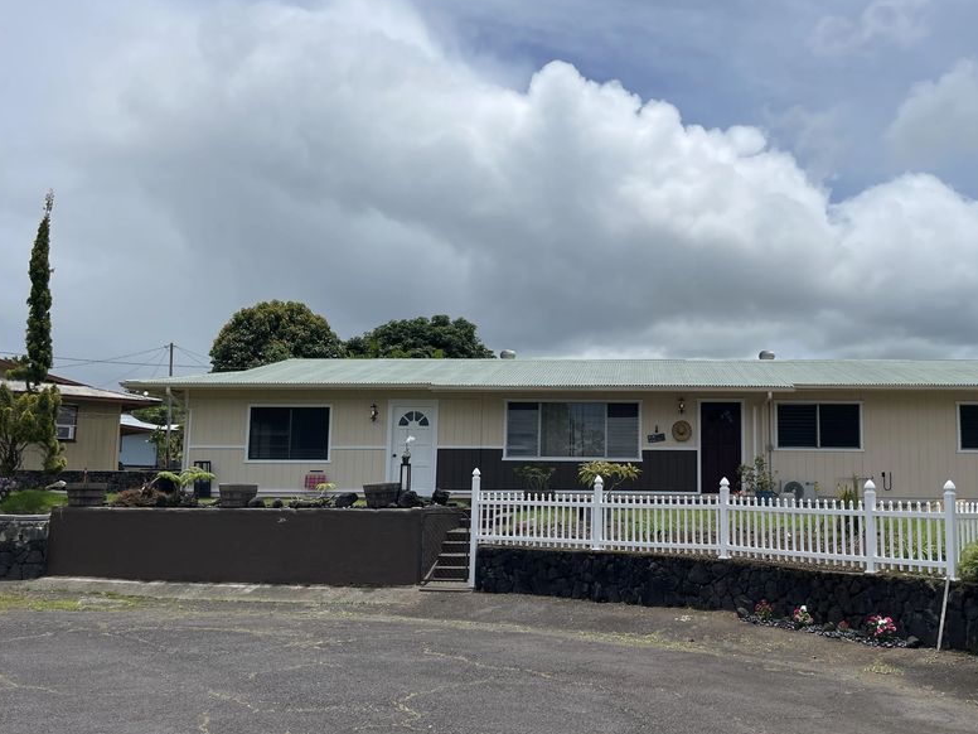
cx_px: 592
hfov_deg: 54.9
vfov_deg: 42.9
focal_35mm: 33
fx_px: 932
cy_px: 370
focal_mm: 5.1
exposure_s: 1/9174
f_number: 1.6
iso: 32
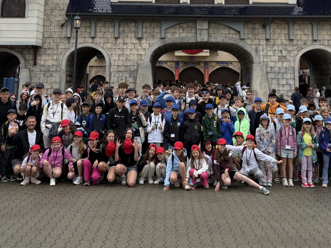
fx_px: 468
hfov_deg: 38.9
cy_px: 9
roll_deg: -0.3
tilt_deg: +9.1
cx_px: 185
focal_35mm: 49
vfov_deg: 28.1
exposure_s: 1/2232
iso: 80
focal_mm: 6.76
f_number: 1.78
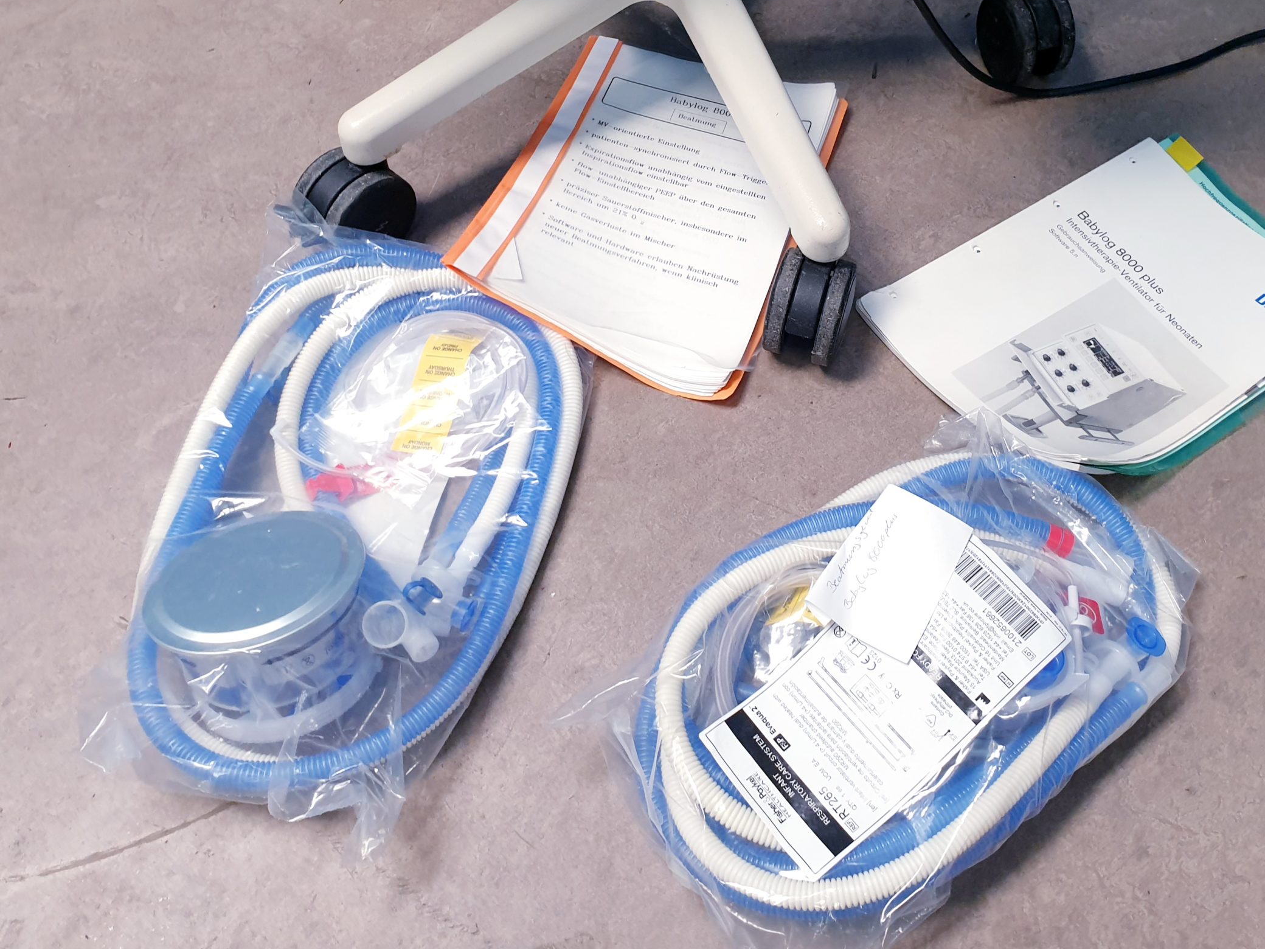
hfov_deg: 56.6
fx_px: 1169
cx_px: 720
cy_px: 376
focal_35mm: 32
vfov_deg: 43.9
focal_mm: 4.3
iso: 160
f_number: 2.4
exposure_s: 1/50
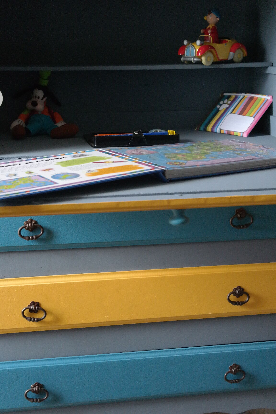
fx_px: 667
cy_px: 207
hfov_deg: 23.4
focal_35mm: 58
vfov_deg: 34.5
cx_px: 138
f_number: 5
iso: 3200
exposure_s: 1/50
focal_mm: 38
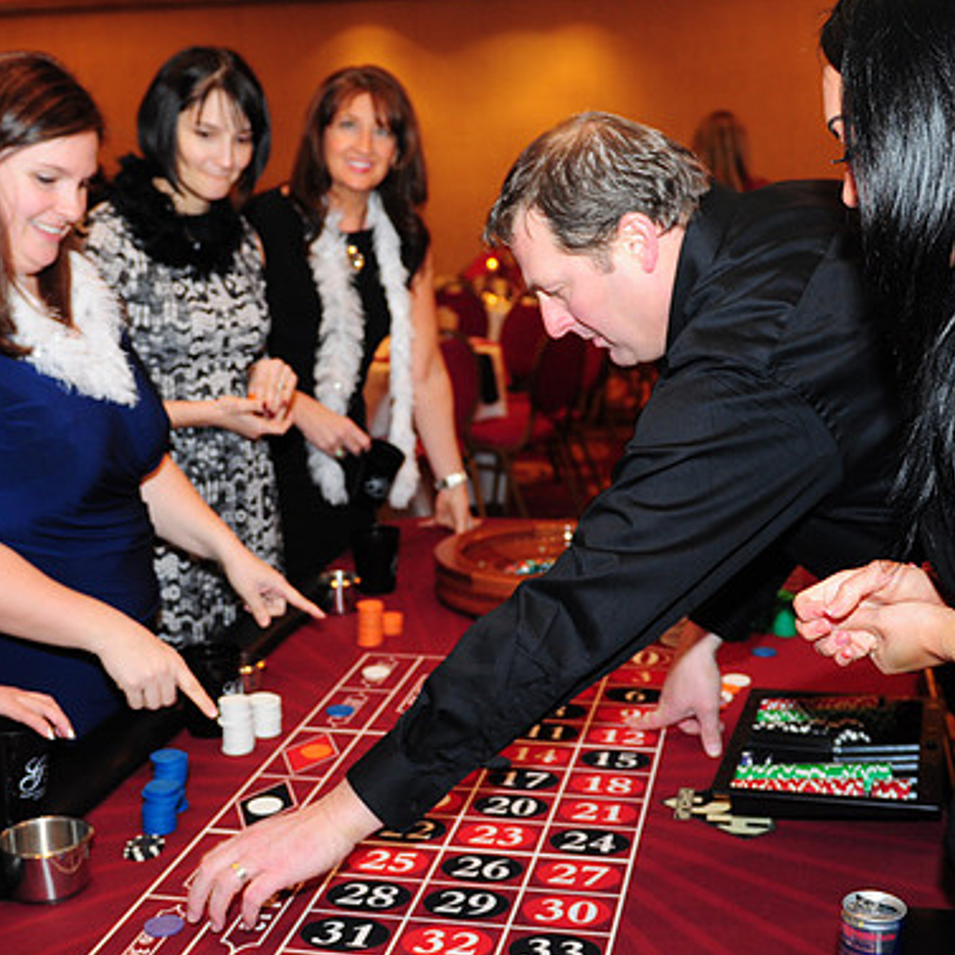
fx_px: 1467
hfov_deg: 36.1
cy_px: 478
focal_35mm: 47
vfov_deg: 36.1
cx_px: 476
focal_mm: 24
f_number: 2.8
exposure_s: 1/60
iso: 640
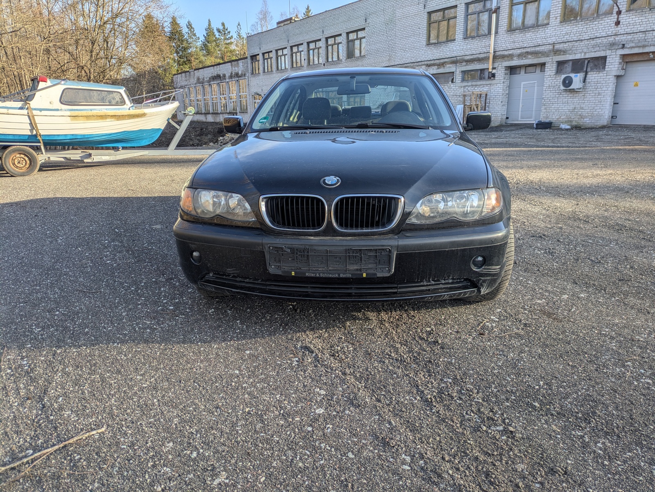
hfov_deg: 69.4
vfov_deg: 54.9
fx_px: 473
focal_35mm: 25
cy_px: 246
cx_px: 328
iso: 45
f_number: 1.89
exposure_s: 1/817
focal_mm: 5.43
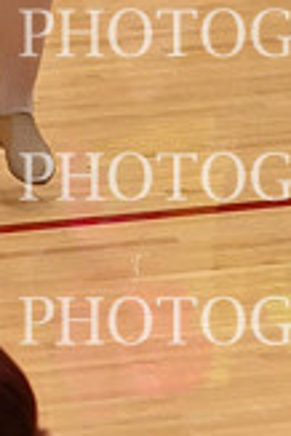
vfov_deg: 3.2
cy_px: -326
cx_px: 1
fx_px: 7755
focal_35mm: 641
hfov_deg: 2.1
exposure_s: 1/400
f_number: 4
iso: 6400
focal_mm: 120
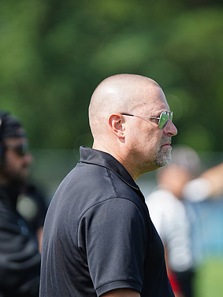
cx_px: 143
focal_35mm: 444
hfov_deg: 3.4
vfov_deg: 4.5
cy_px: 152
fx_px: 3812
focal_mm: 300
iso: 400
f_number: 2.8
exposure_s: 1/2500
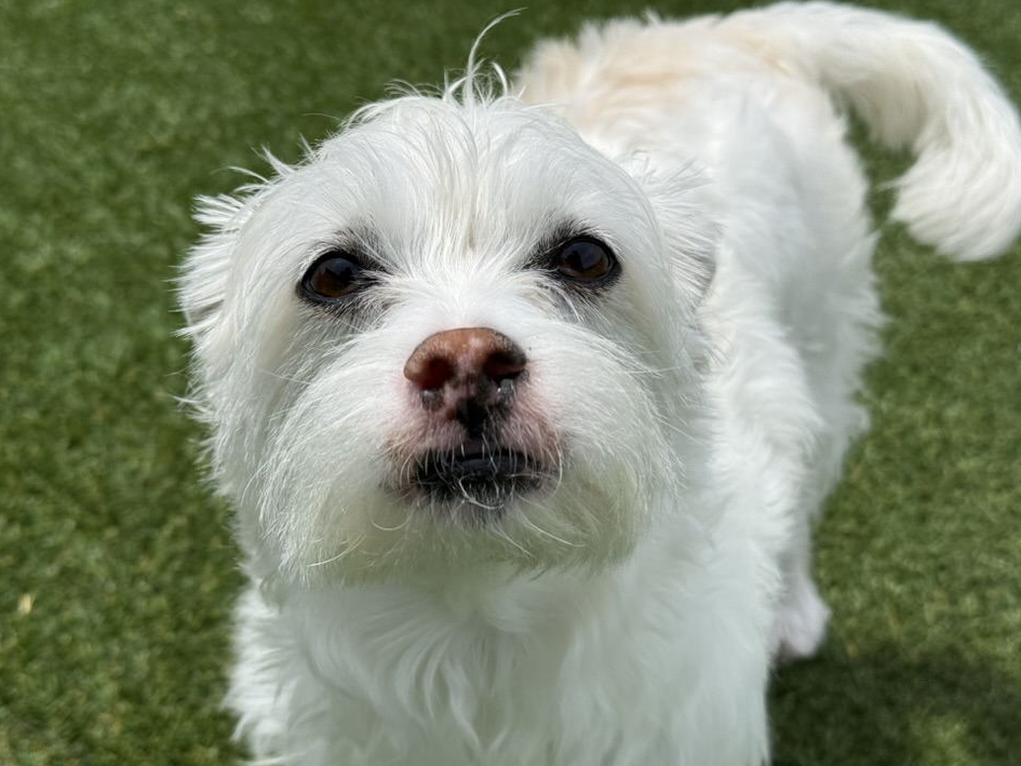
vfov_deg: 28.0
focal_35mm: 52
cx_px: 530
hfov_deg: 36.8
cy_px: 411
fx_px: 1534
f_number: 1.78
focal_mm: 6.76
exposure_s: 1/7143
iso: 64
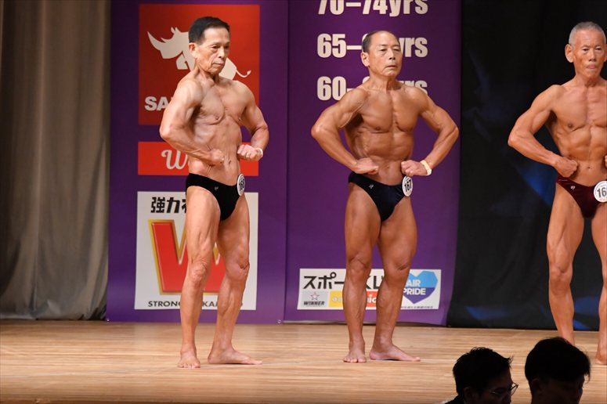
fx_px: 5056
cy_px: 202
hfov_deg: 6.9
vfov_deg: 4.6
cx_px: 304
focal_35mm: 300
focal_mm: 200
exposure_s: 1/400
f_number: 5.6
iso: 5000
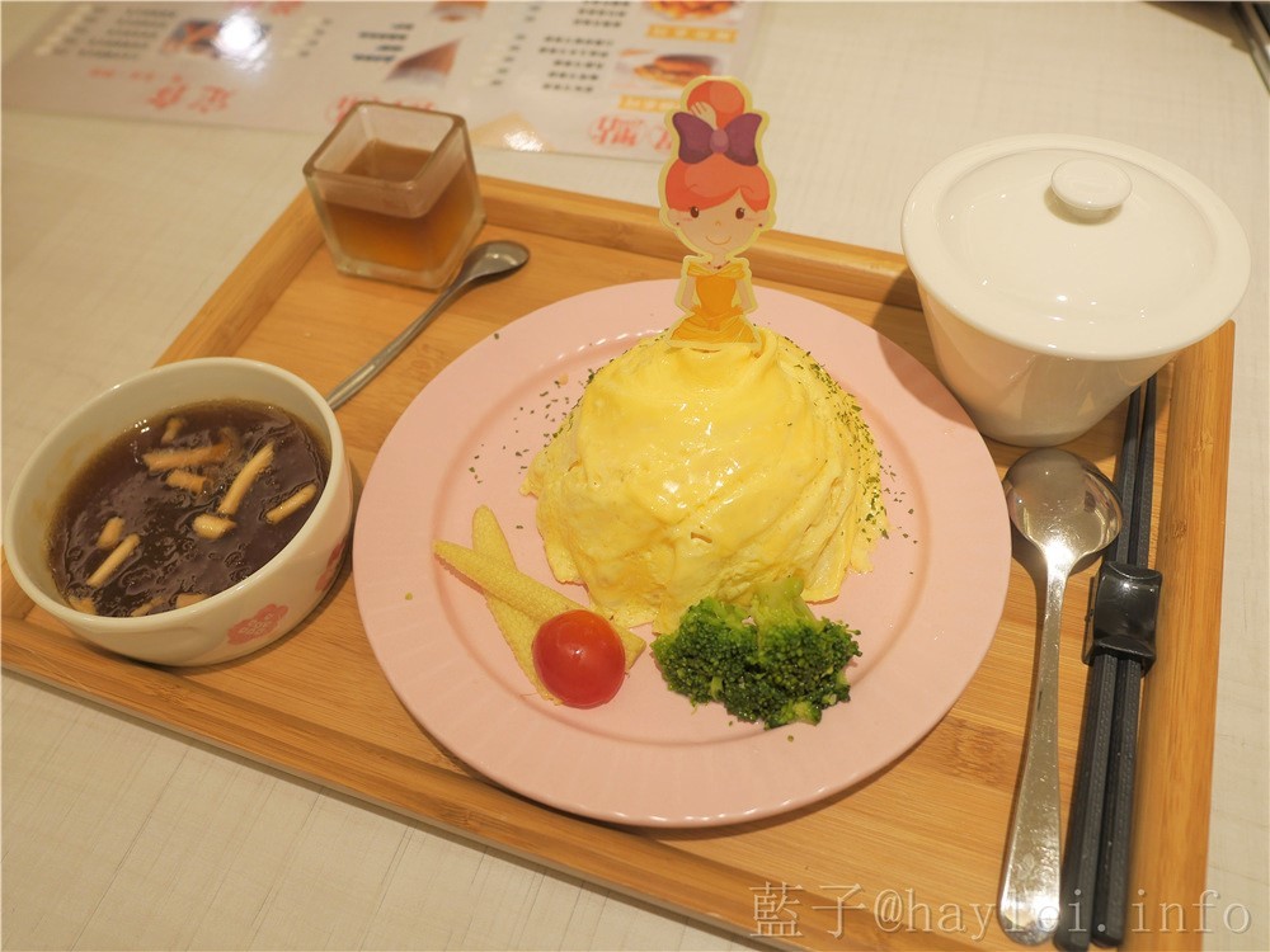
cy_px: 476
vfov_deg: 46.8
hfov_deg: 60.0
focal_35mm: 30
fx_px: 1101
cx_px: 635
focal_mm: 15
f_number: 2.8
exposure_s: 1/100
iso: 200
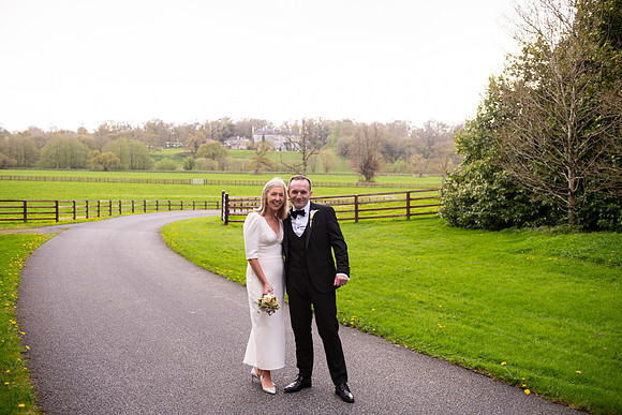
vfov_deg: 33.4
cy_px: 208
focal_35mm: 40
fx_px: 691
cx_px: 311
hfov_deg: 48.4
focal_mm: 40
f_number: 3.5
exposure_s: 1/160
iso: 100
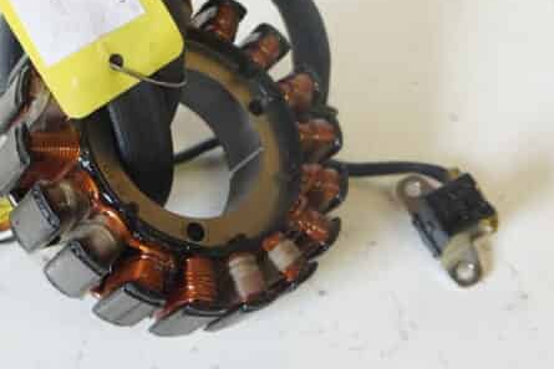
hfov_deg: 28.8
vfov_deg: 19.7
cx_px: 139
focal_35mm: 69
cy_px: 139
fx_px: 1062
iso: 500
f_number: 3.5
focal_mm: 20
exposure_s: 1/60
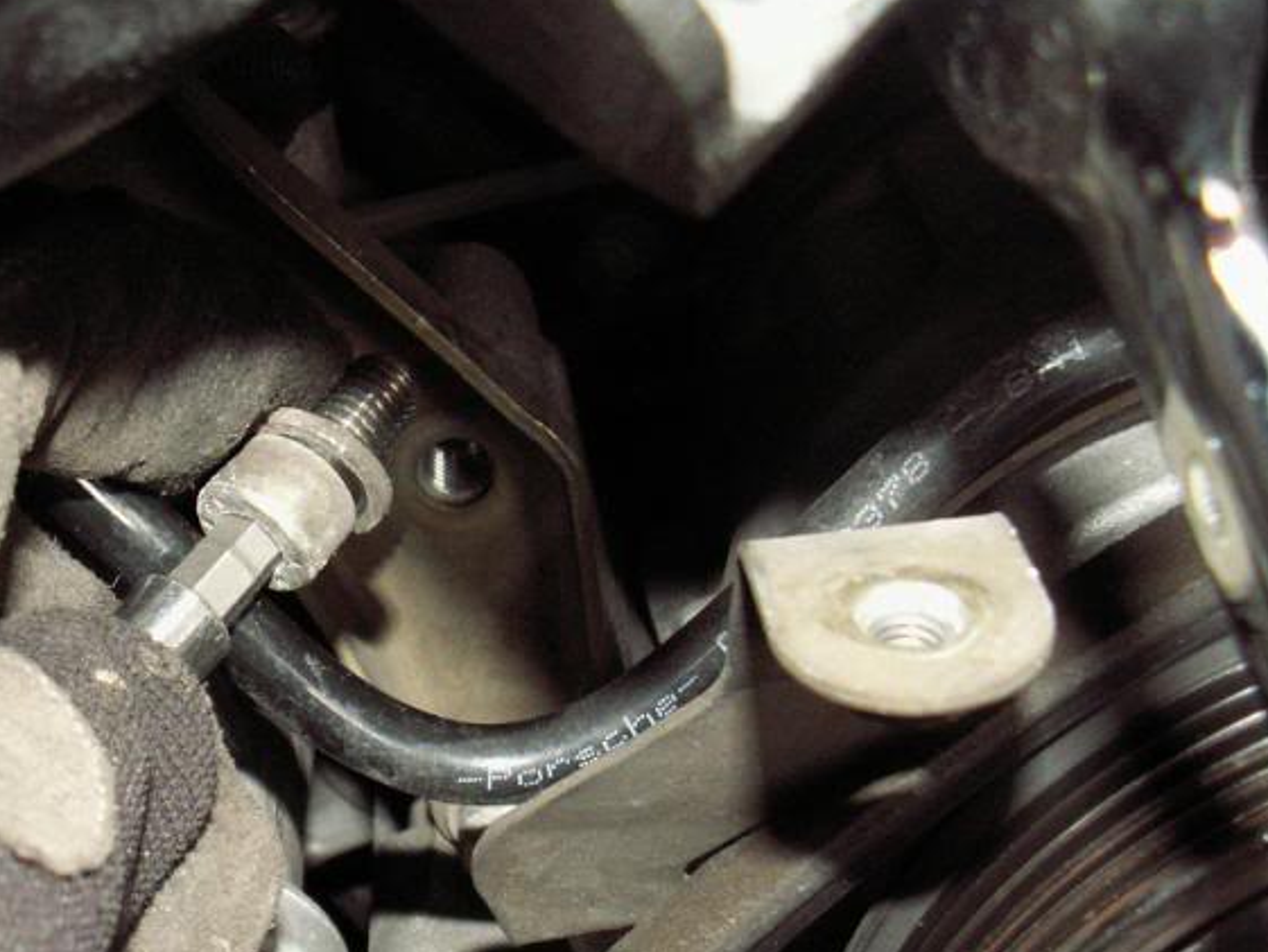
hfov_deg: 30.1
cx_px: 292
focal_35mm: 63
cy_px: 665
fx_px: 2308
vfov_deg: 23.1
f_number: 2.8
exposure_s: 1/40
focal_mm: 5.86
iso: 160
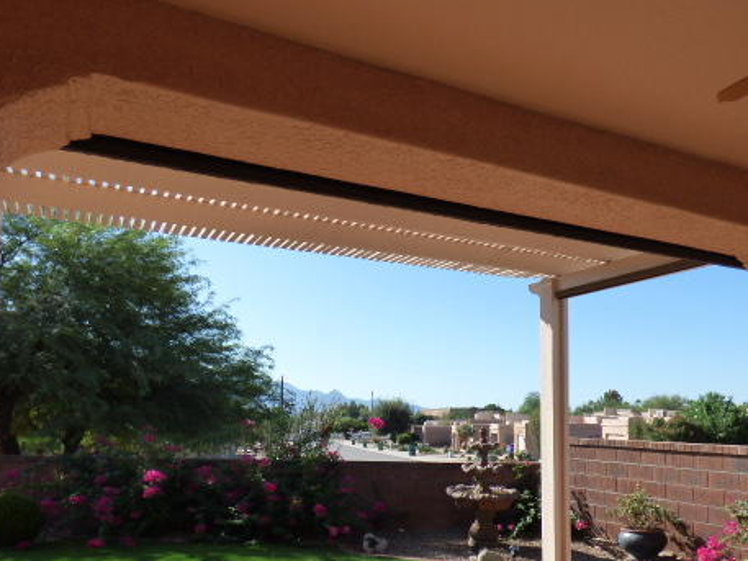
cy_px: 376
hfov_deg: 63.4
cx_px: 368
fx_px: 605
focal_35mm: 28
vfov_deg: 48.9
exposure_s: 1/1600
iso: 160
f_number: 2.8
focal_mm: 3.58
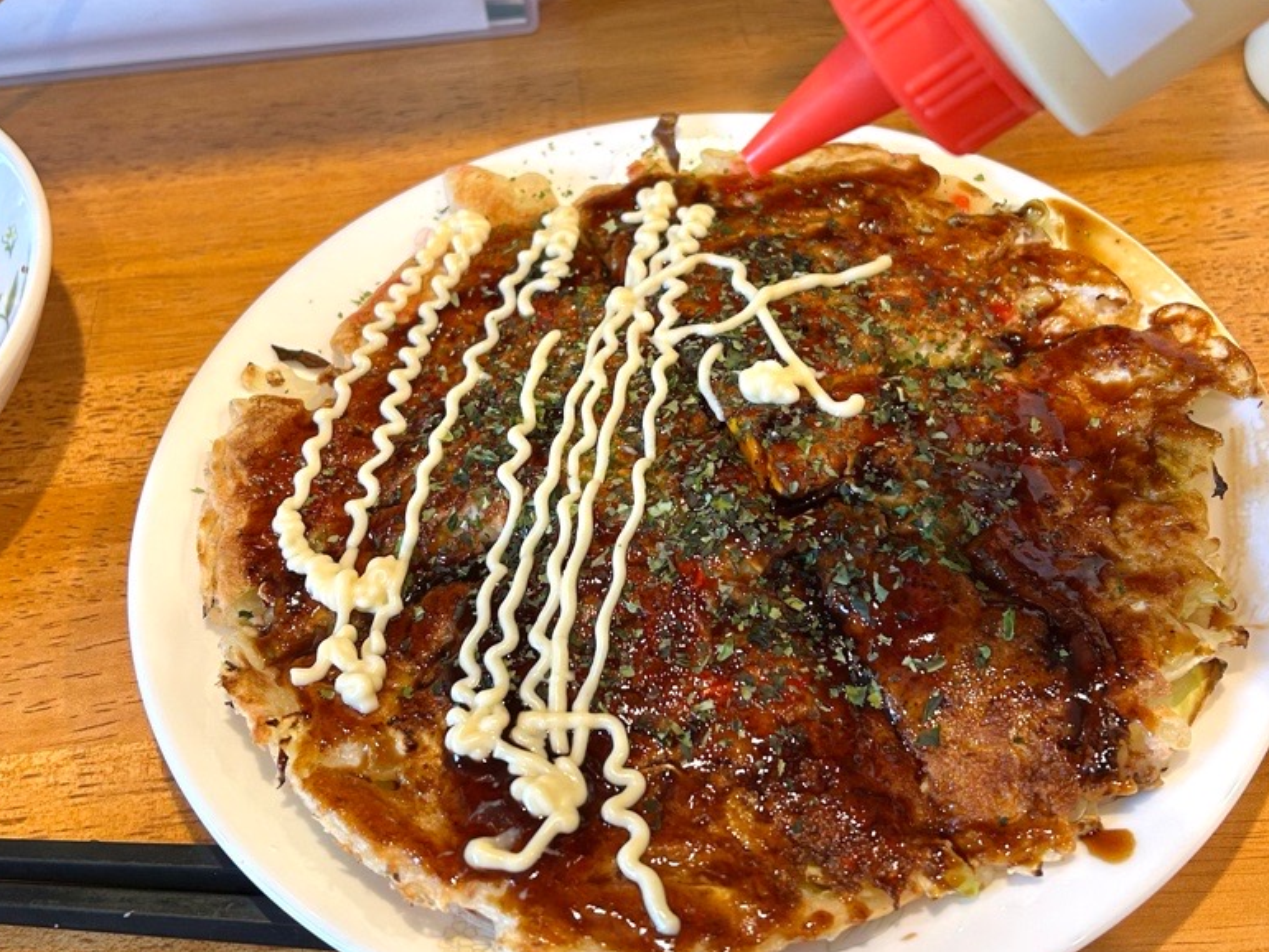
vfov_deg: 51.4
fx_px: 990
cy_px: 491
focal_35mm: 27
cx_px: 611
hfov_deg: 65.3
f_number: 1.5
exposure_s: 1/60
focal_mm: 5.7
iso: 80
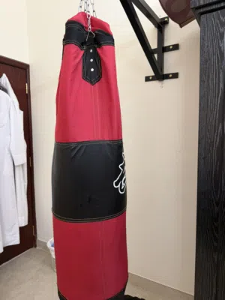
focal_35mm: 24
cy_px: 150
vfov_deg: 71.6
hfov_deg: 56.8
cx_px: 112
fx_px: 208
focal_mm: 6.76
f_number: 1.78
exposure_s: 1/50
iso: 400
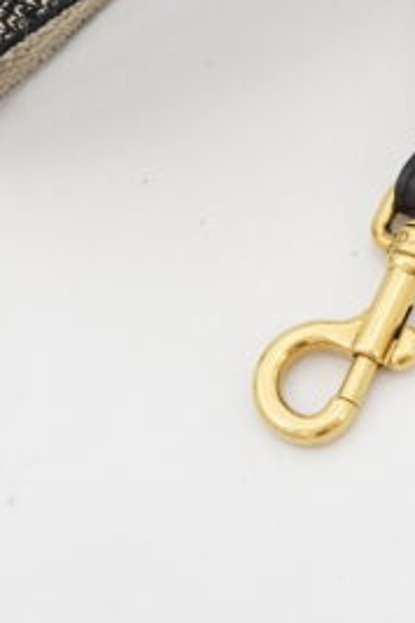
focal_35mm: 192
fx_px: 3320
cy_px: -245
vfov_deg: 10.4
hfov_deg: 7.1
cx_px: 512
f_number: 6.3
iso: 640
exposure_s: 1/13
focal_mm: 50
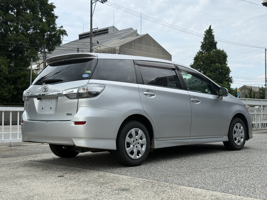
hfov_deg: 39.7
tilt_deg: +2.5
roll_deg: -0.6
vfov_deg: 30.3
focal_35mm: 48
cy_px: 100
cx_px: 134
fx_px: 370
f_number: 1.78
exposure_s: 1/1543
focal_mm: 6.76
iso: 64
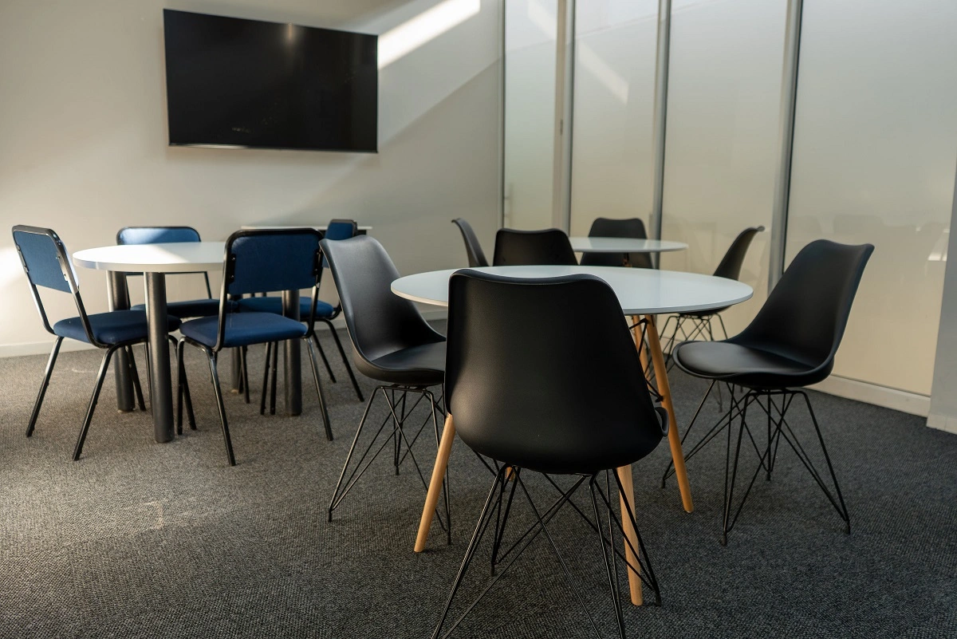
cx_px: 478
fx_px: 745
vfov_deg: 46.4
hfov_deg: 65.5
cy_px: 320
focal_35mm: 28
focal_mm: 28
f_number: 3.5
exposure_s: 1/50
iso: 400
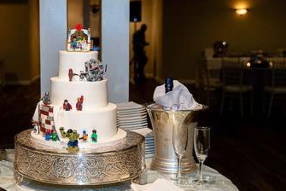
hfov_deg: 32.6
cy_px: 93
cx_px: 62
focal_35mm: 60
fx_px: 477
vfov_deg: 22.7
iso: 1000
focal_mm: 34
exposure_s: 1/60
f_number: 2.8
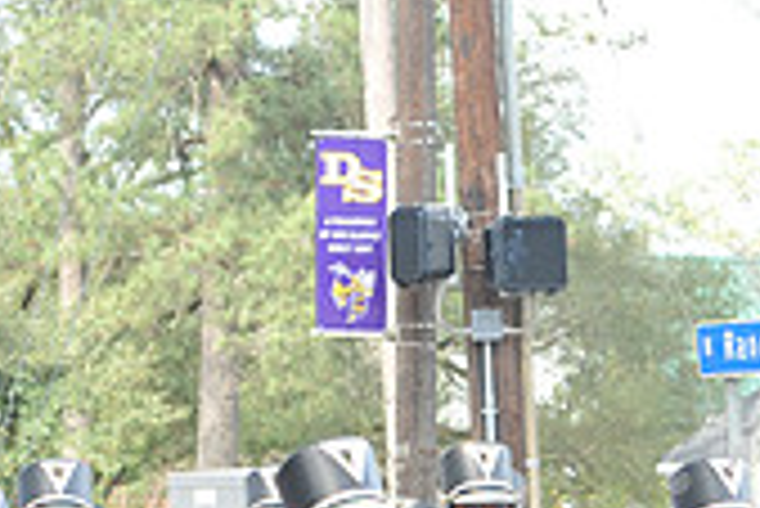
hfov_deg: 7.4
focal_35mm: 274
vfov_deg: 5.0
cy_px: 818
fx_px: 5789
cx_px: 917
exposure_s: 1/80
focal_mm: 80
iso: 250
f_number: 7.1
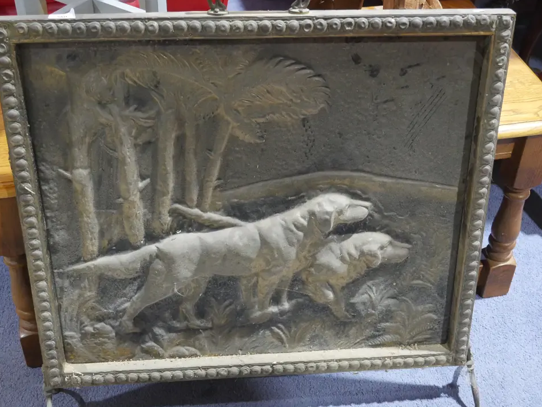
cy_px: 217
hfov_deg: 35.5
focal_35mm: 54
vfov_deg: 27.0
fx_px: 846
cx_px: 269
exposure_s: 1/60
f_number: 5.3
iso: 3200
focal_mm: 25
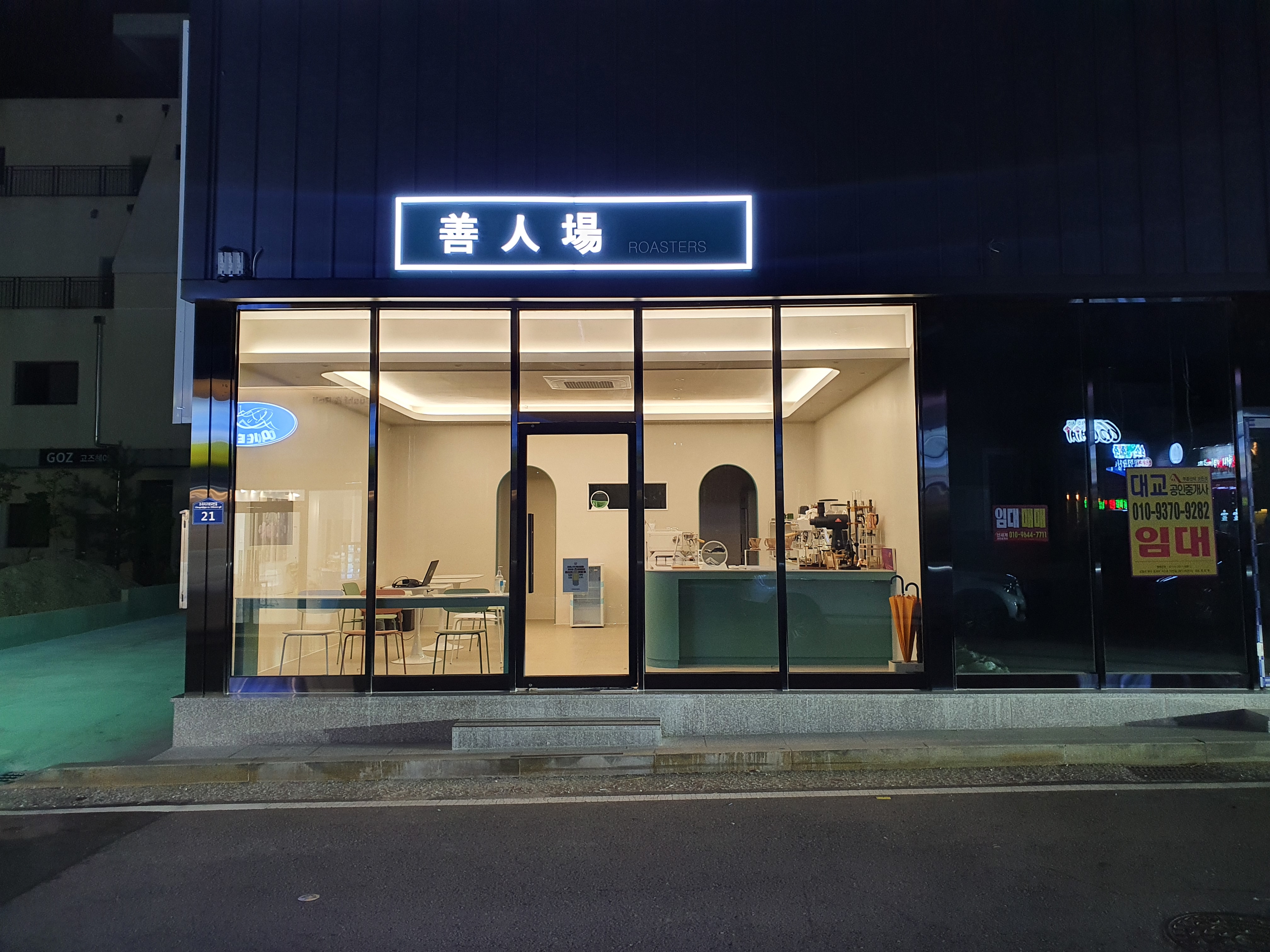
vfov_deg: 53.1
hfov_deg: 67.3
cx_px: 635
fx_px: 954
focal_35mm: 26
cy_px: 476
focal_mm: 4.32
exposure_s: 1/40
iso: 160
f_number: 2.4
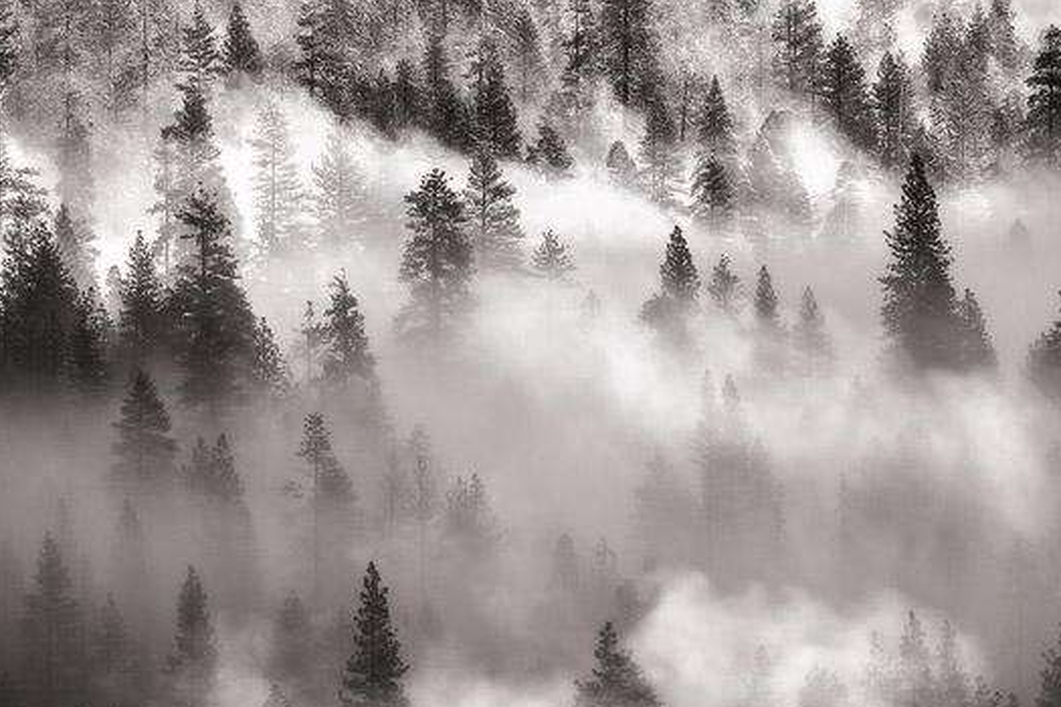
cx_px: 665
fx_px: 20629
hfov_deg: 2.9
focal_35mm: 700
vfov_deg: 2.0
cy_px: 219
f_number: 16
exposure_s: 1/30
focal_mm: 340
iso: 100
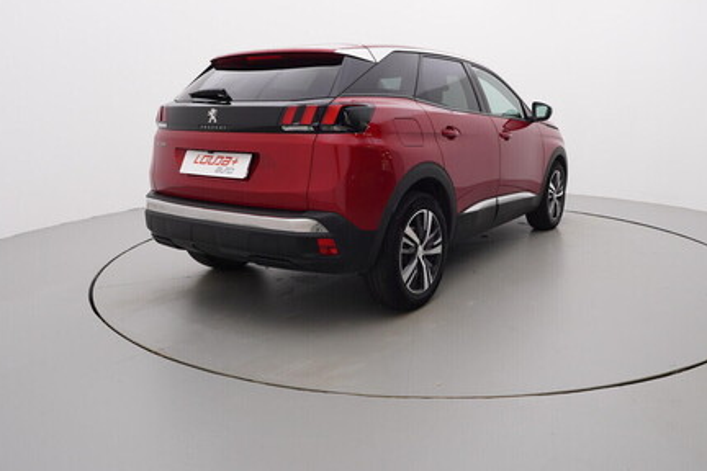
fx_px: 562
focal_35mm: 29
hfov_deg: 63.9
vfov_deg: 45.2
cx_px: 412
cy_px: 186
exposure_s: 1/80
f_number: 5.6
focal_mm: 15
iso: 200
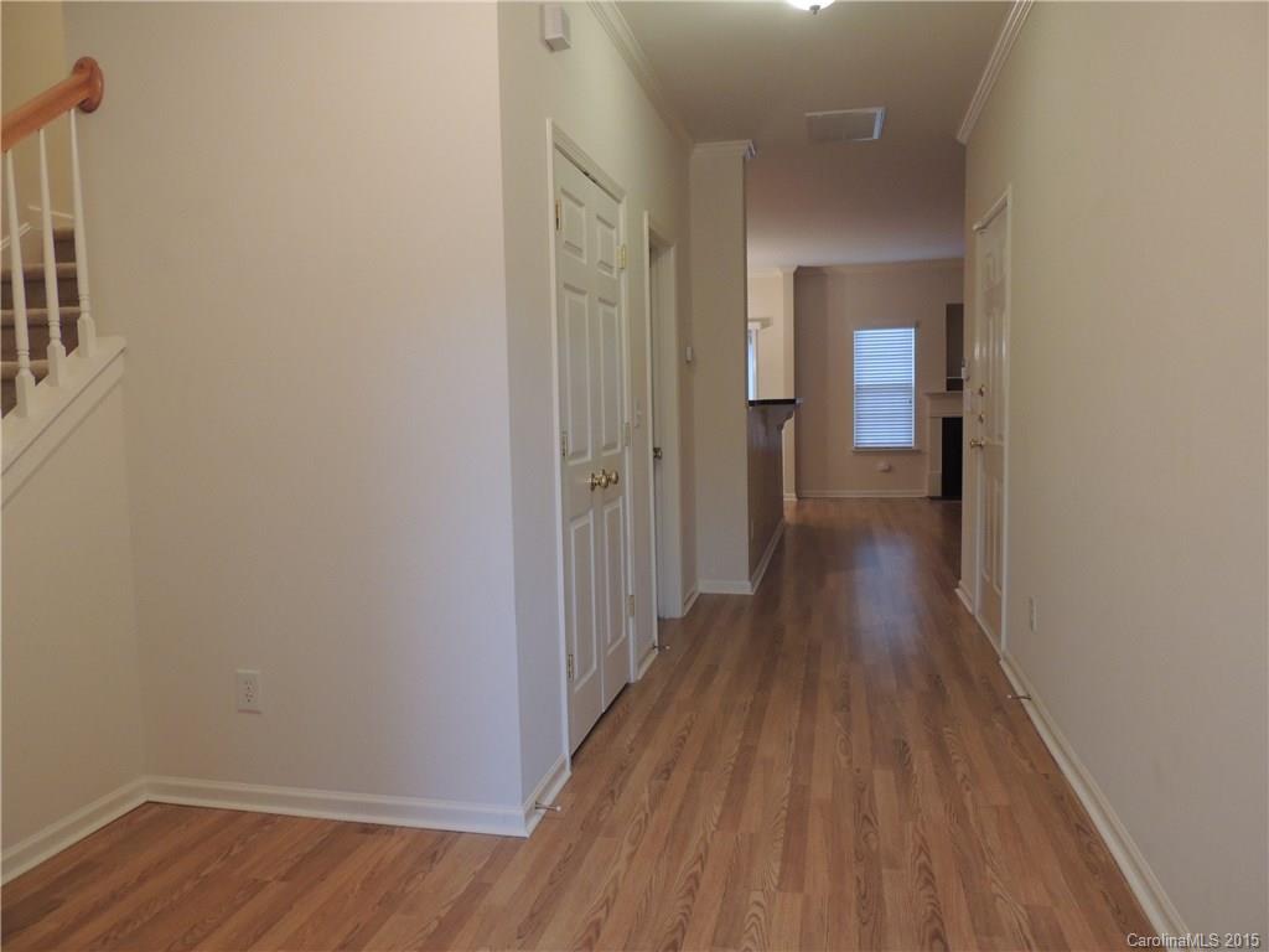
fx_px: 880
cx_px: 634
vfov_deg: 56.8
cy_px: 476
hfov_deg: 71.6
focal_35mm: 24
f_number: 3
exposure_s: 1/30
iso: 360
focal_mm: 4.3
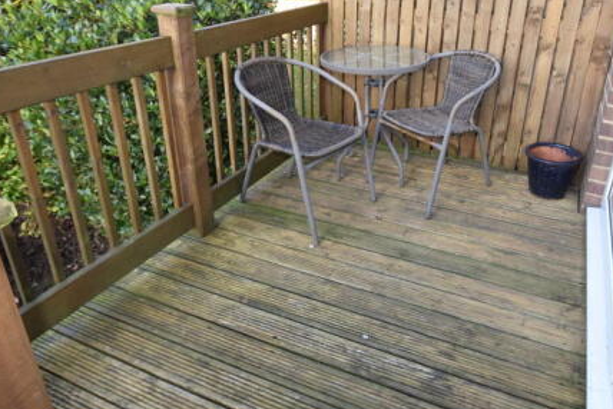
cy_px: 148
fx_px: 450
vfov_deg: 48.4
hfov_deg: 68.0
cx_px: 363
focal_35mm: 26
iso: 640
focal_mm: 11.5
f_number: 5.6
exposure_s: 1/125
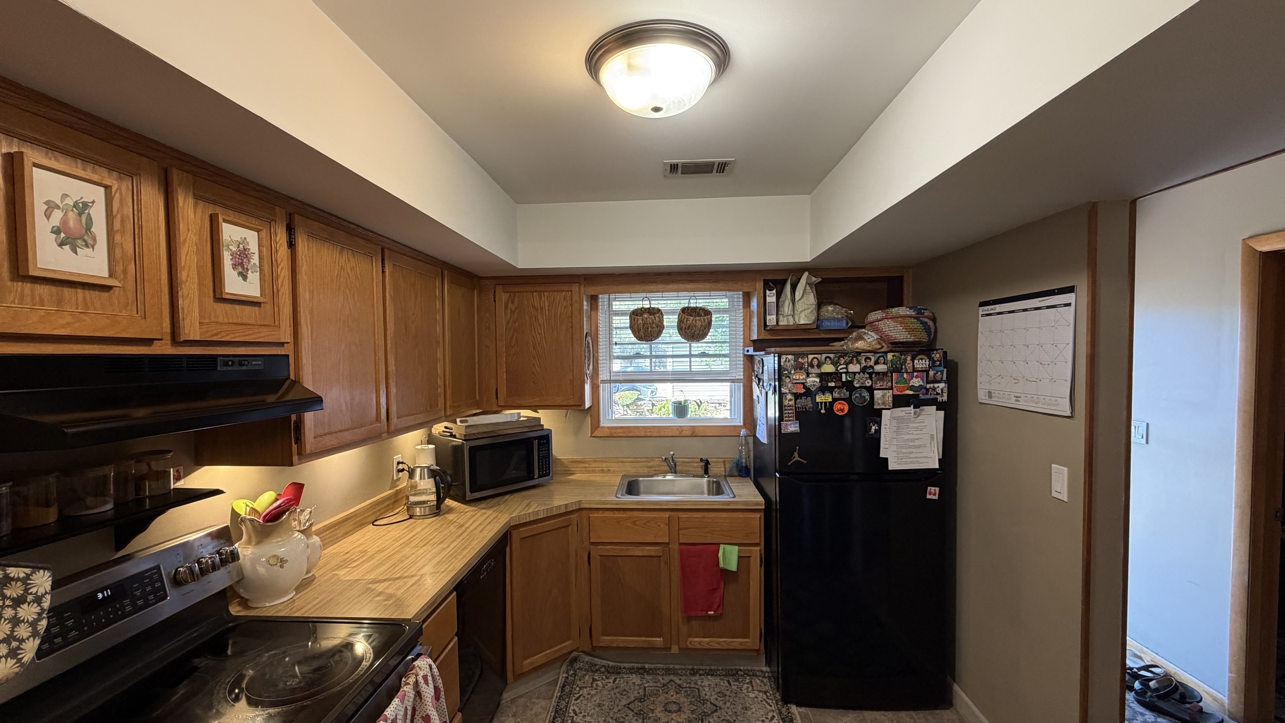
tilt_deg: -1.5
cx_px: 639
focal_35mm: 16
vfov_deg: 67.1
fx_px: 545
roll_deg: +1.1
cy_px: 377
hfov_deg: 99.4
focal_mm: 2.22
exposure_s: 1/60
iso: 200
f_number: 2.2
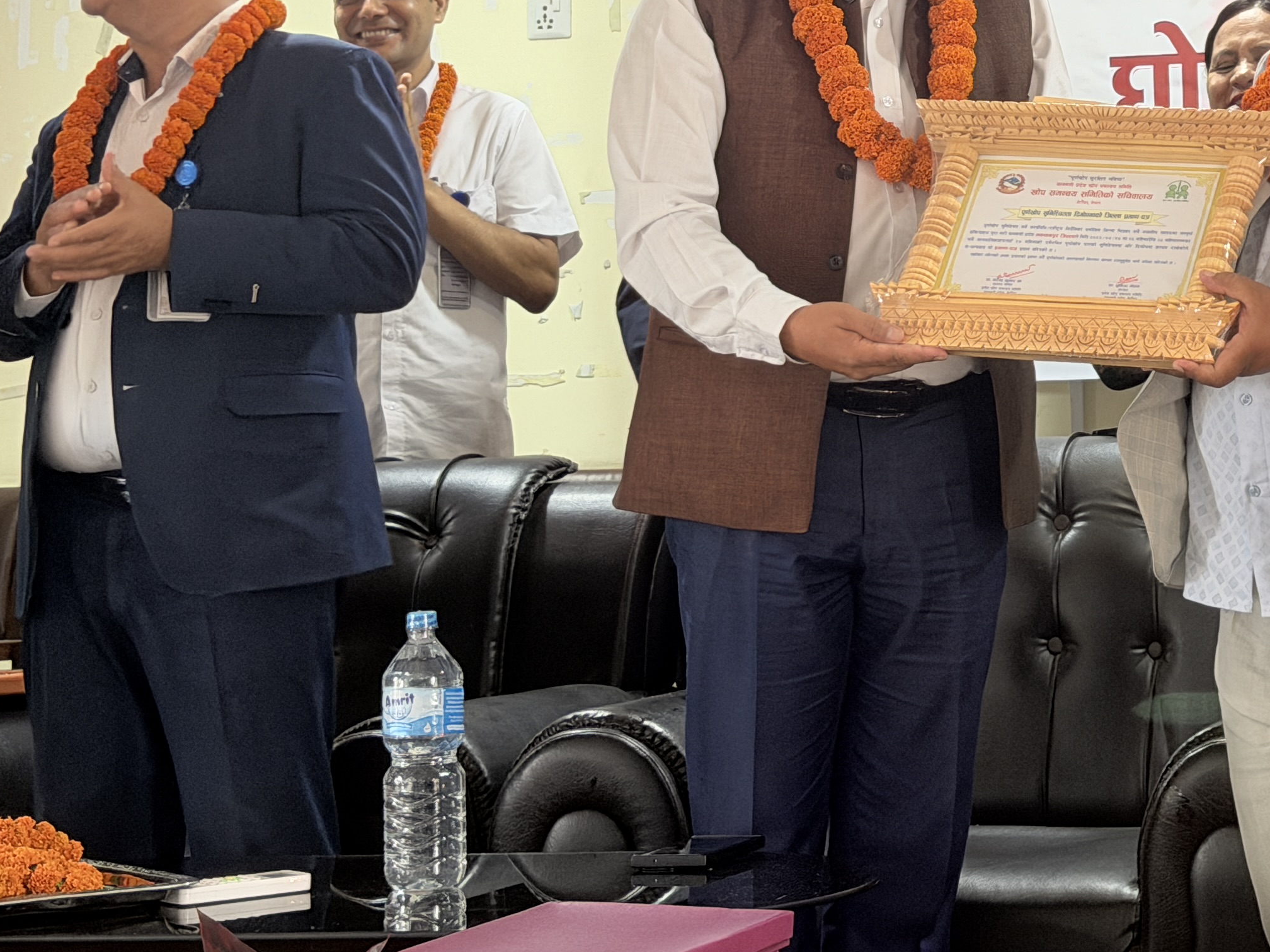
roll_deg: +1.5
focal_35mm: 96
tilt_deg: +5.4
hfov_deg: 20.1
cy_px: 58
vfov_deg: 15.2
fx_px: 3522
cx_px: 1091
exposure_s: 1/60
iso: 160
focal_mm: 6.76
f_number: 1.78
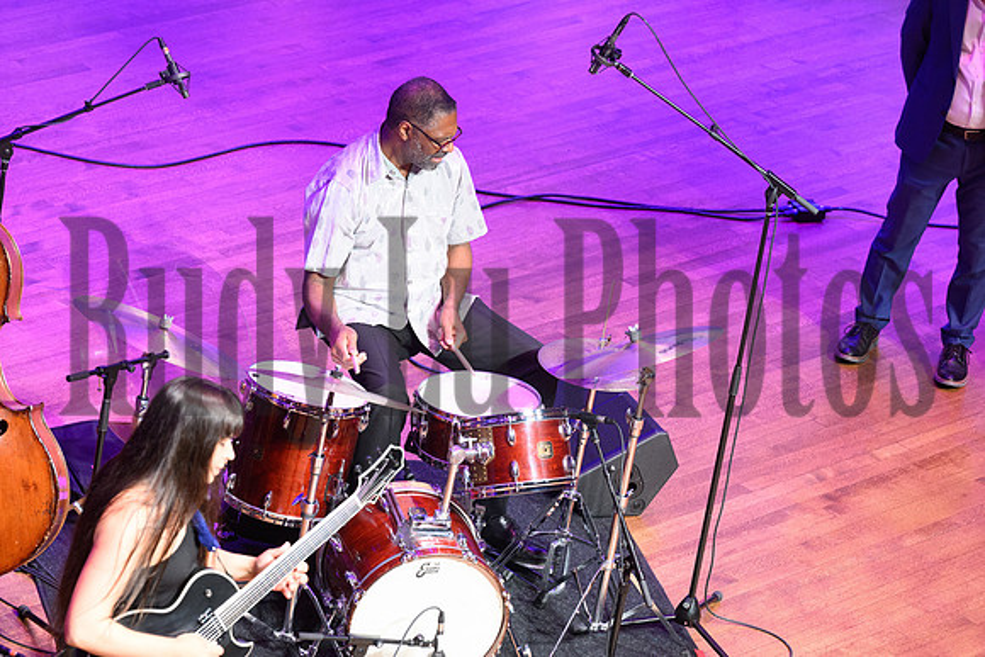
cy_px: 328
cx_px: 492
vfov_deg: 8.6
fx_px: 4379
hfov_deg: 12.8
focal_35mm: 160
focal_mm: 160
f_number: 5.6
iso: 3200
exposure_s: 1/125
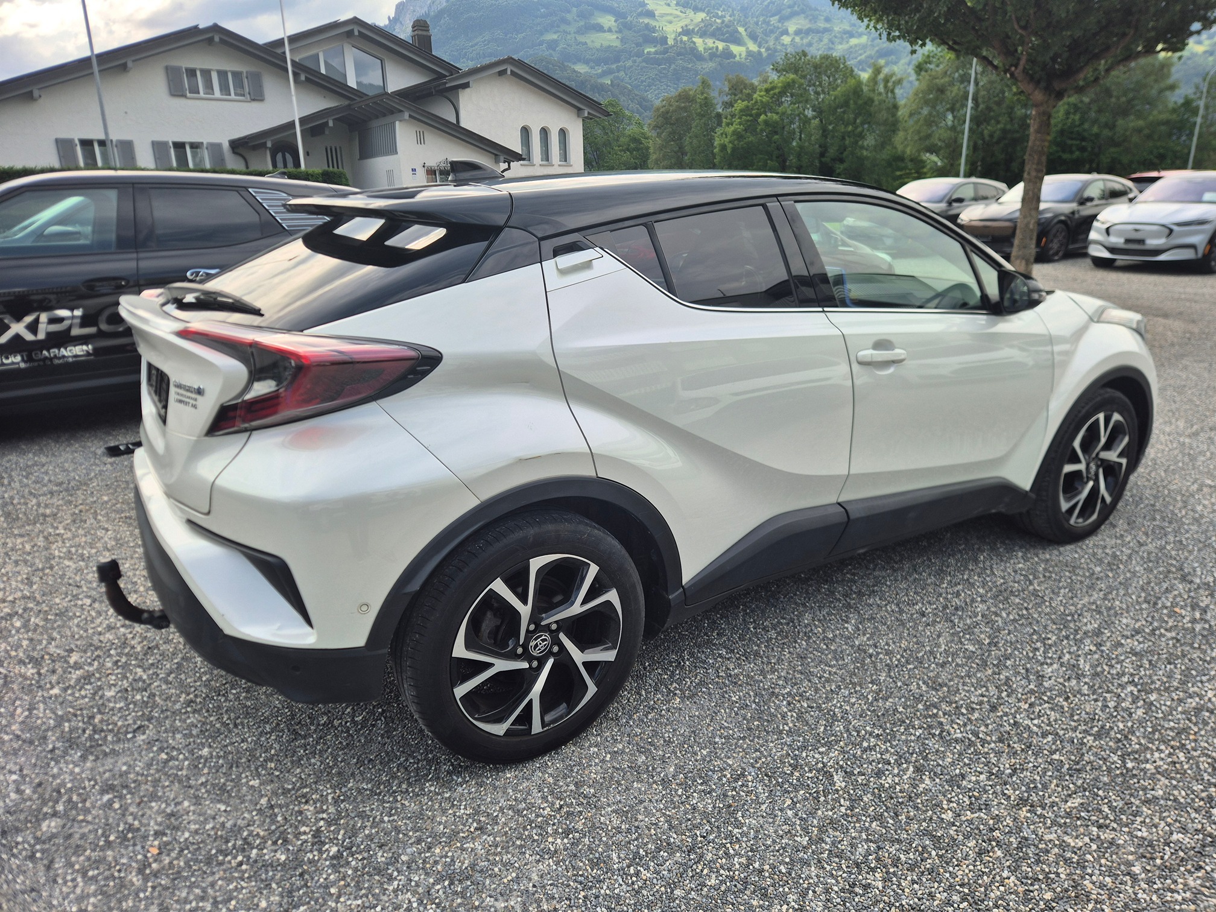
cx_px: 608
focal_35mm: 23
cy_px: 456
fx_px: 808
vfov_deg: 58.9
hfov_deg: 73.9
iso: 25
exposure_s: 1/906
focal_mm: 5.4
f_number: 1.8
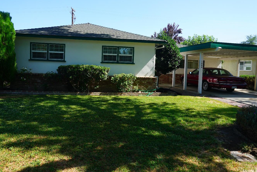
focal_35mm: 27
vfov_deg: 47.9
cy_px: 76
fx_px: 193
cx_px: 117
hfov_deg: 67.3
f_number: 9
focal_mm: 16
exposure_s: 1/100
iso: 100
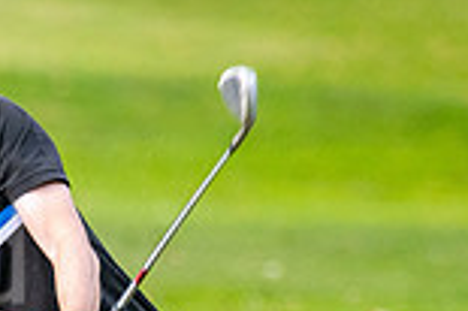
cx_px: -188
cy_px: 320
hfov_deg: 1.0
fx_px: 28076
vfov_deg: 0.6
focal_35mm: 2162
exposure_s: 1/640
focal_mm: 300
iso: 500
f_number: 4
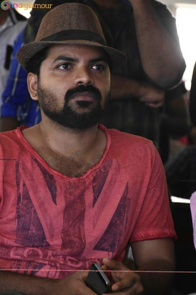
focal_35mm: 150
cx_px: 98
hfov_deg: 9.1
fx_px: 1225
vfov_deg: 13.7
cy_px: 148
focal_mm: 100
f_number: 5.6
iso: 2500
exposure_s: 1/125
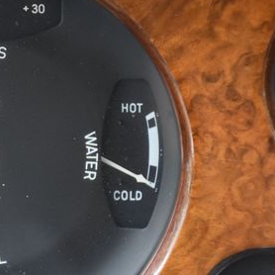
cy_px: 149
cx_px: -39
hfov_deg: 7.9
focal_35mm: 220
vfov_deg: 8.0
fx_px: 1977
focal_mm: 75
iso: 2200
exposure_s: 1/250
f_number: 5
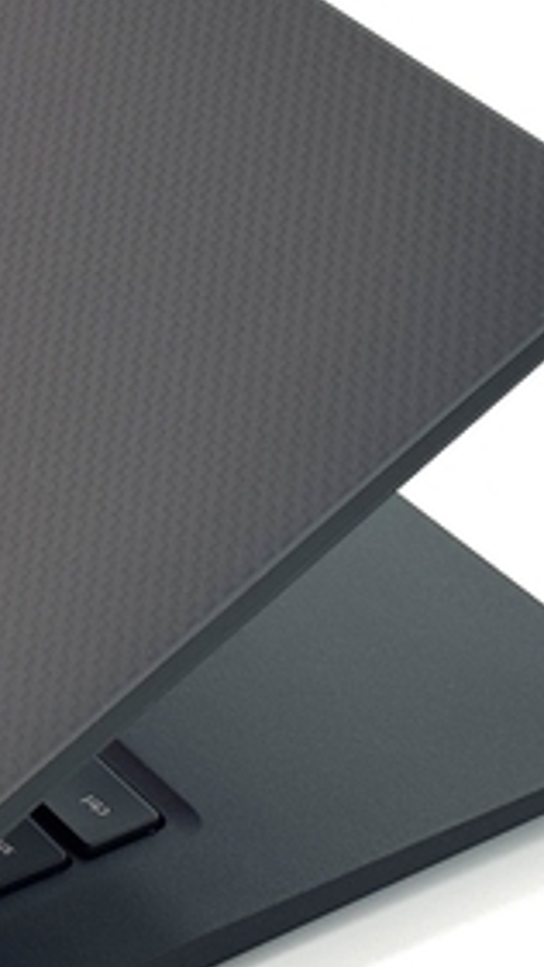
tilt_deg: -33.3
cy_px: 361
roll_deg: +0.1
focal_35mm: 149
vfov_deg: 14.4
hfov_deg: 7.9
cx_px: -382
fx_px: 3822
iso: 50
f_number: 1.78
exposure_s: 1/138
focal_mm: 6.76
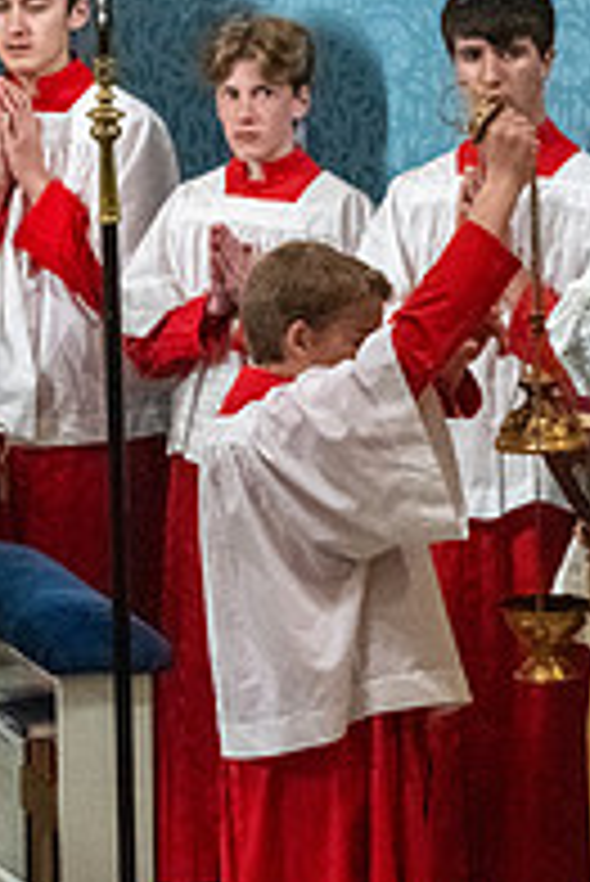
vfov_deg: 3.5
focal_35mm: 592
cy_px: 452
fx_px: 14527
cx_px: 721
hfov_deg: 2.3
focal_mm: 200
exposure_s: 1/60
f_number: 14
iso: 5000
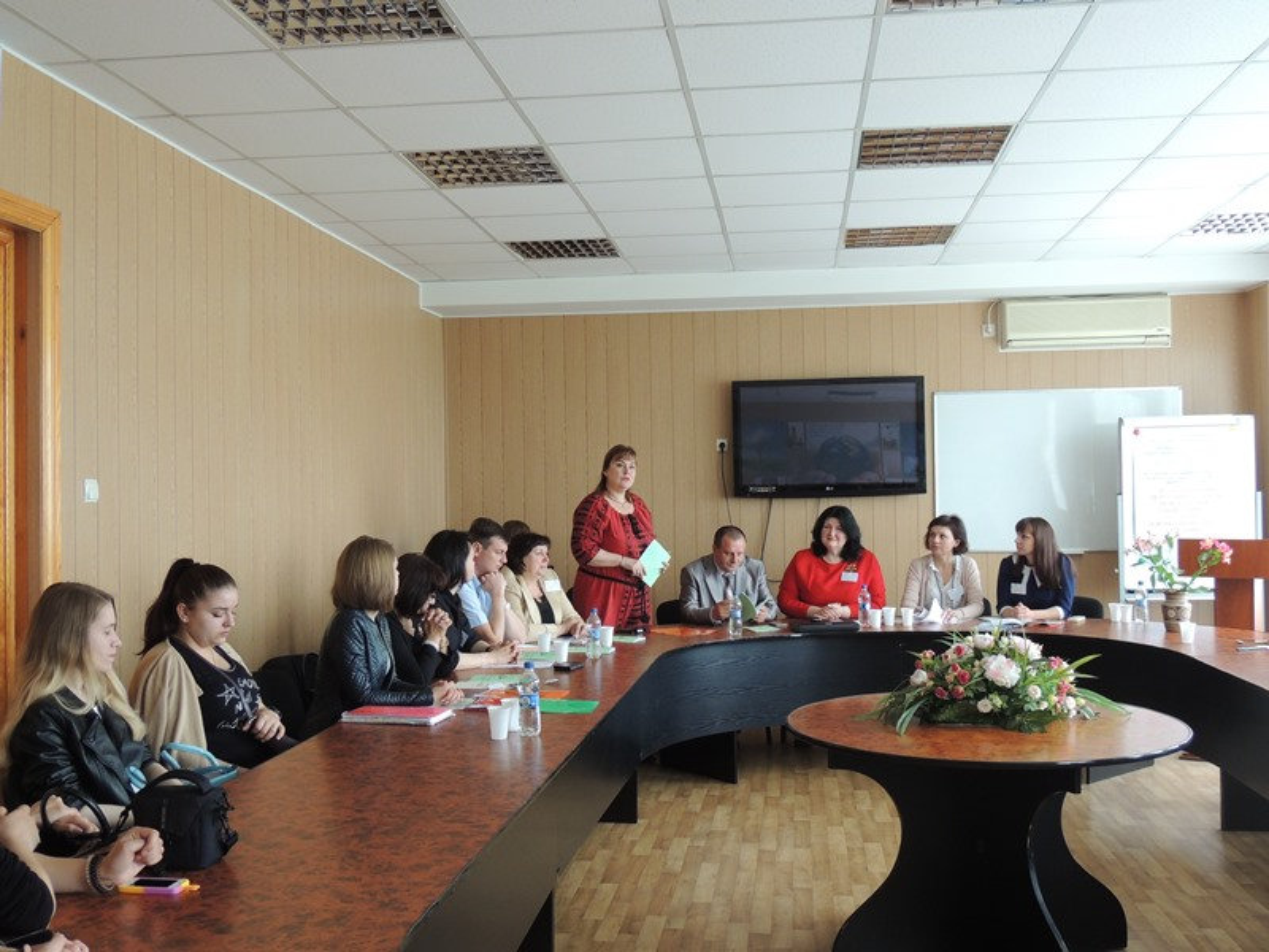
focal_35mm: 35
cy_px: 476
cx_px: 634
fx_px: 1283
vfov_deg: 40.7
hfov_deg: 52.6
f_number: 3.3
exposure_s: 1/50
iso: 250
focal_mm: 6.2
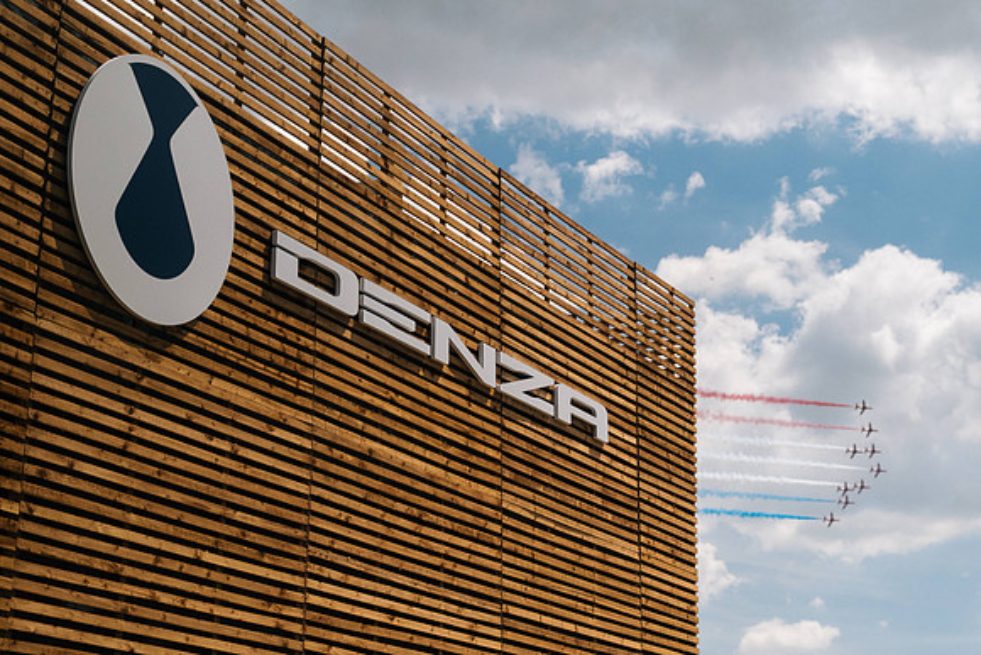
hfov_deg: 29.7
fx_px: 1846
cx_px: 569
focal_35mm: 68
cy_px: 303
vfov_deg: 20.1
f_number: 2.8
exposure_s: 1/6400
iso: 400
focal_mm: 38.8
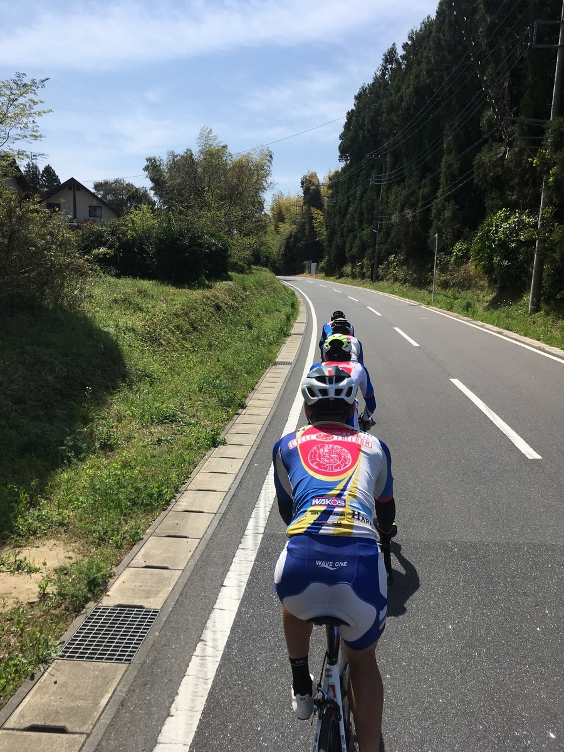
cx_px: 282
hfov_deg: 48.2
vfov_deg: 61.7
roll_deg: +3.5
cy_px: 376
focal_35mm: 29
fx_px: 630
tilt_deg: -11.6
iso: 25
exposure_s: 1/2481
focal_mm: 4.15
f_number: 2.2
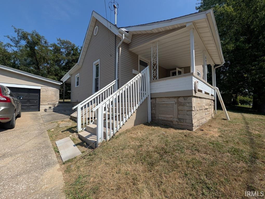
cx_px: 132
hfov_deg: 110.5
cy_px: 100
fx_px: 92
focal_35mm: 12
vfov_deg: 94.6
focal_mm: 2.02
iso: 54
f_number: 1.7
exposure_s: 1/3906
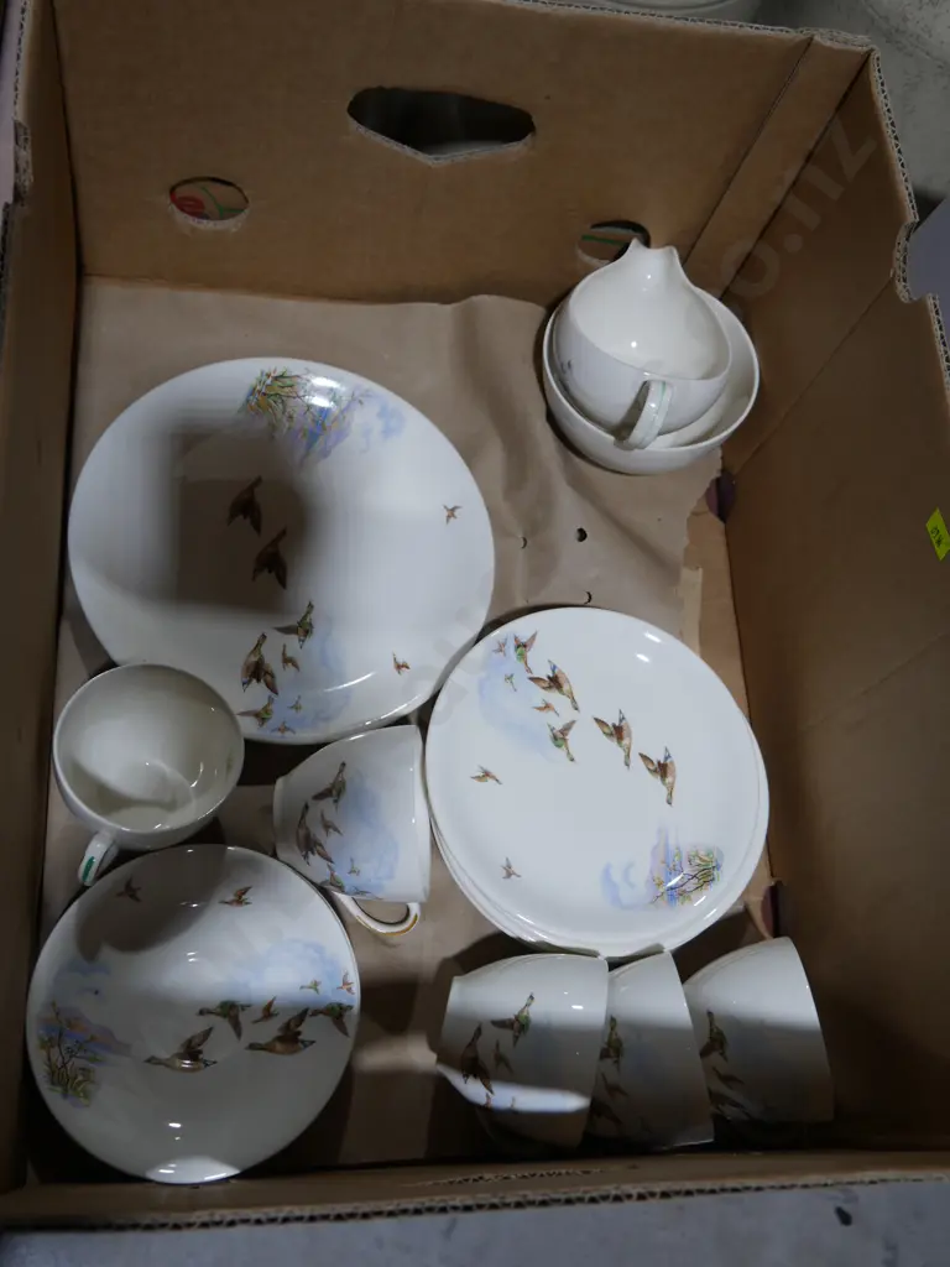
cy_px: 634
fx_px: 1244
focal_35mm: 34
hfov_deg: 41.8
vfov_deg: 54.0
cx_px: 475
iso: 200
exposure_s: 1/125
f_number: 4
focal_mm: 17
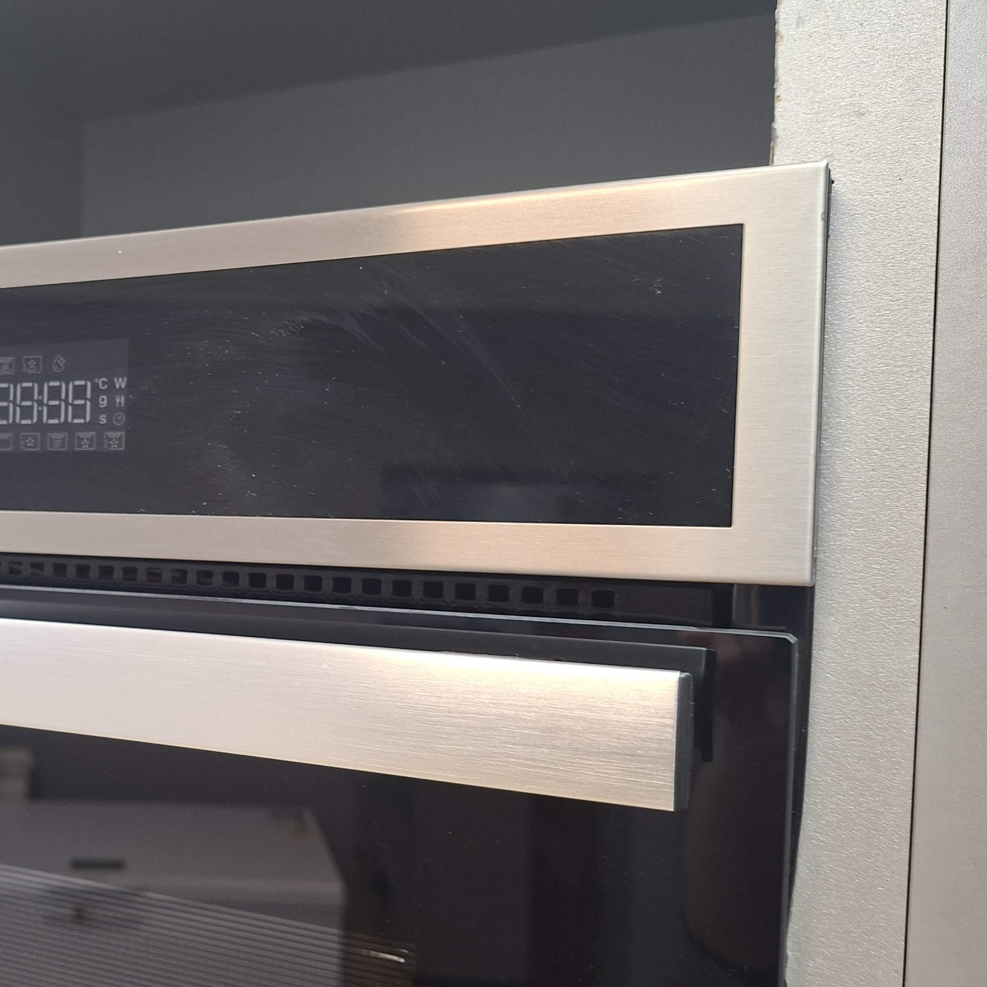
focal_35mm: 37
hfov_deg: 41.6
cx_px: 111
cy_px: 549
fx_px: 1194
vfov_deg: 44.9
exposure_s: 1/50
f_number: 1.8
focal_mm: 5.54
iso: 200
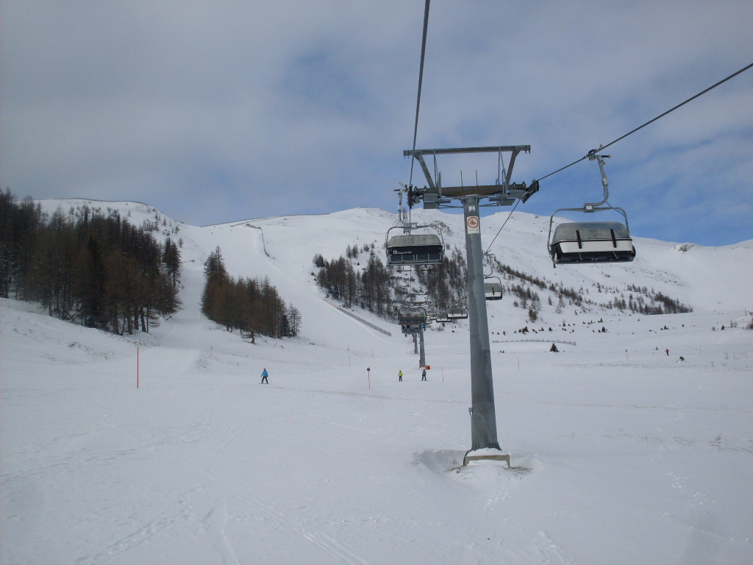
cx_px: 376
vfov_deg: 37.7
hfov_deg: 49.0
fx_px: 827
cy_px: 282
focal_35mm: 38
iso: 80
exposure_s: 1/500
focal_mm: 6.3
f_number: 8.4
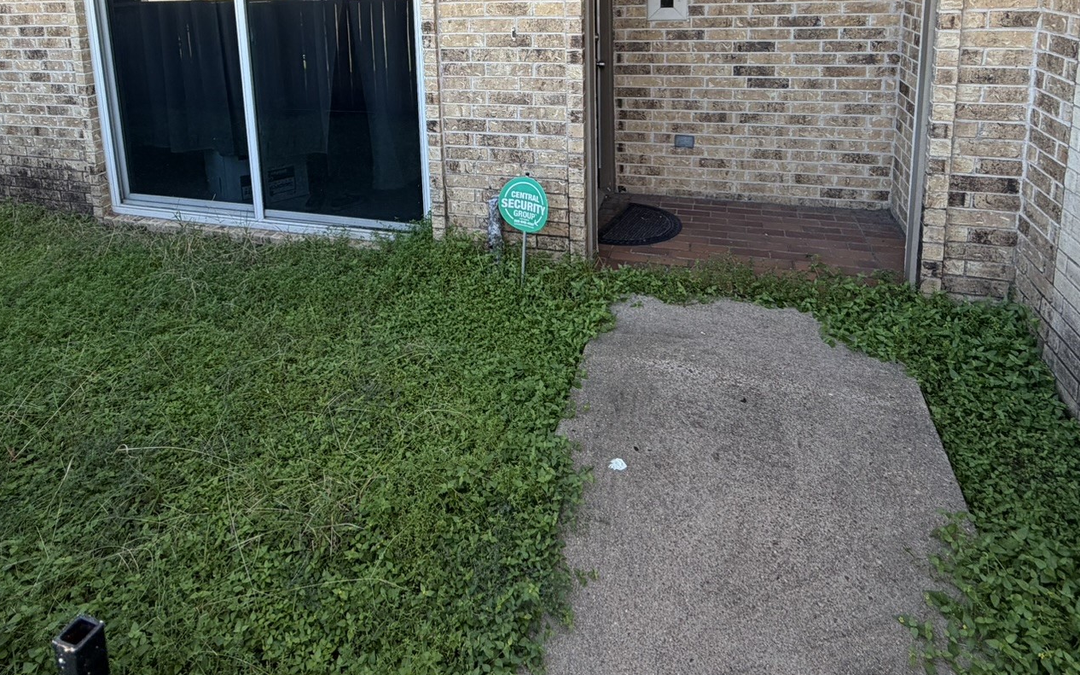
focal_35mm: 24
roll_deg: +2.9
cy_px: 87
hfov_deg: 74.5
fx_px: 706
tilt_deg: -11.9
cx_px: 470
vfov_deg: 46.8
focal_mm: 2.22
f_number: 2.2
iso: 40
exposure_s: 1/198
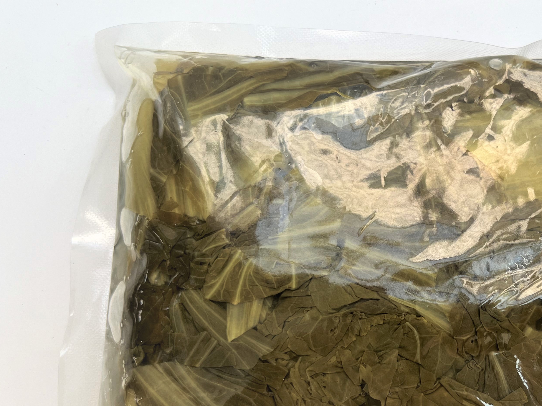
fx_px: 658
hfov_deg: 43.2
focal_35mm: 42
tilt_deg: -84.0
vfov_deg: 34.1
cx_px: 415
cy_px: 269
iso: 50
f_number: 1.5
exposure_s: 1/628
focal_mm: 5.7
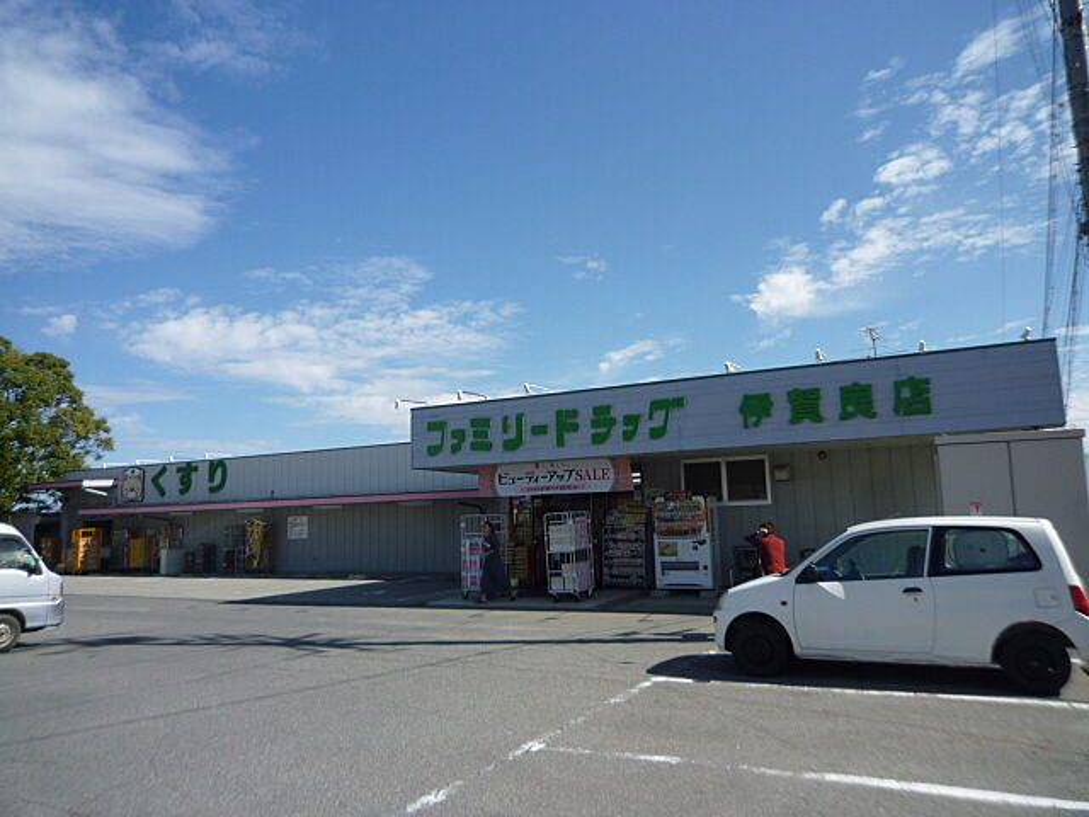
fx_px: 786
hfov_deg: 69.4
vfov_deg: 54.9
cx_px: 544
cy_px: 408
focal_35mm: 25
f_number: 4
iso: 100
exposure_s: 1/640
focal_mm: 4.4
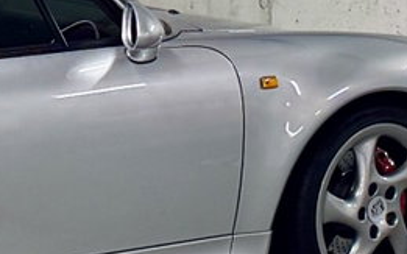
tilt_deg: -10.1
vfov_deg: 12.8
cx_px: -211
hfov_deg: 18.4
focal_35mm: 100
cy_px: -28
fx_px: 1109
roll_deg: +0.7
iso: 250
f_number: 1.78
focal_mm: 6.76
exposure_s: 1/100
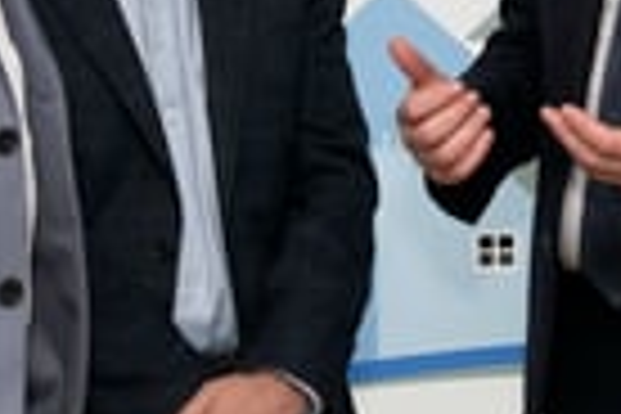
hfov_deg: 18.5
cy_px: -155
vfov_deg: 12.0
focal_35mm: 110
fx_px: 1897
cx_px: 454
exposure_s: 1/125
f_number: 6.3
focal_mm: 38
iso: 1000
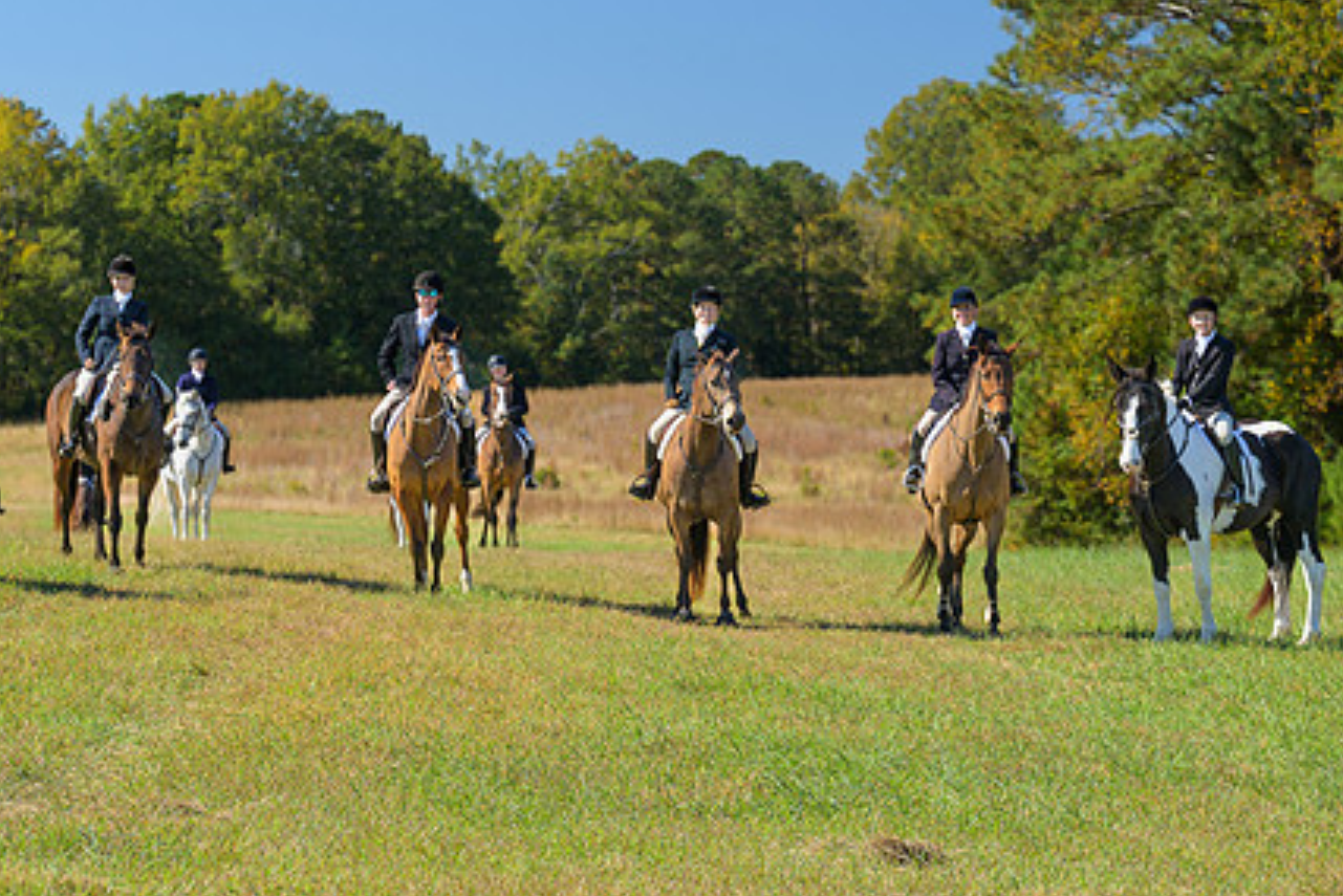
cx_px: 560
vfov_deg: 11.0
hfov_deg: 16.4
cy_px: 344
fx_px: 4665
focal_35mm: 125
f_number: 4
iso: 200
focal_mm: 92
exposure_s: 1/400
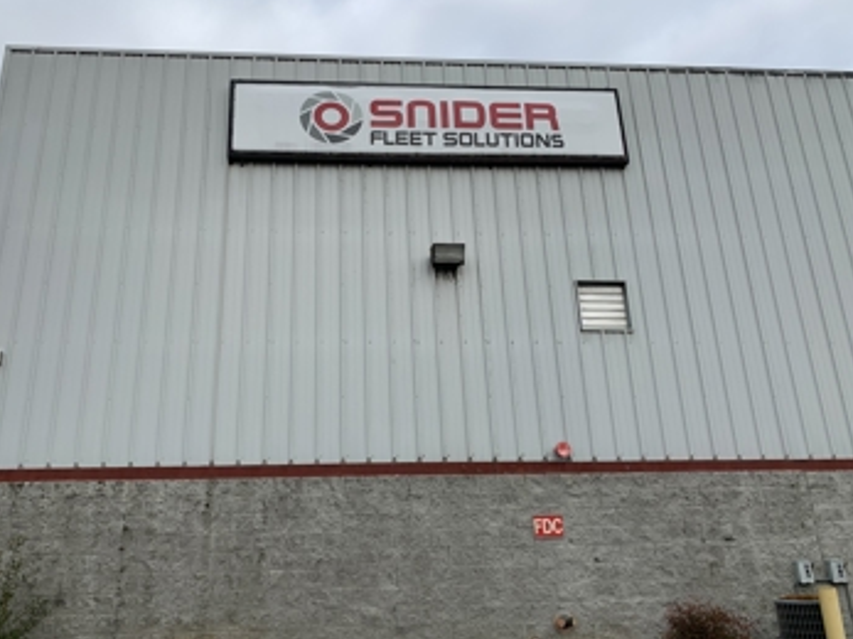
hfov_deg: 59.9
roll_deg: +3.1
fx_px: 739
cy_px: 300
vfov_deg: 46.7
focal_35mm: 30
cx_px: 391
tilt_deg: +18.9
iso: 25
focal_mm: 4.25
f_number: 1.8
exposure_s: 1/2755
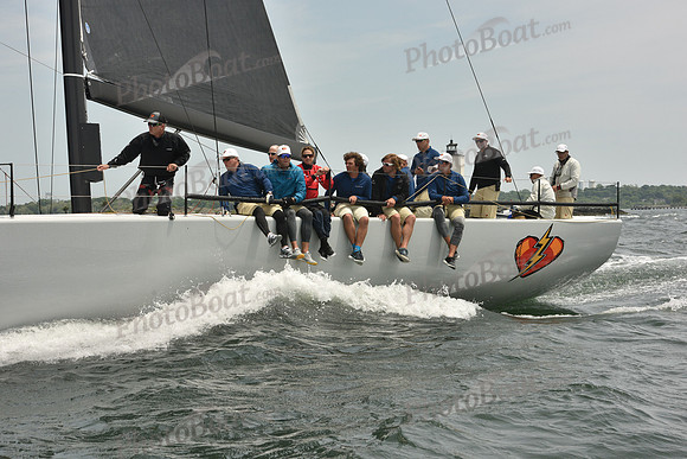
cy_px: 230
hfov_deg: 28.8
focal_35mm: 70
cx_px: 344
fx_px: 1336
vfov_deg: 19.5
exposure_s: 1/1000
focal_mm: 70
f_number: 11
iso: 400
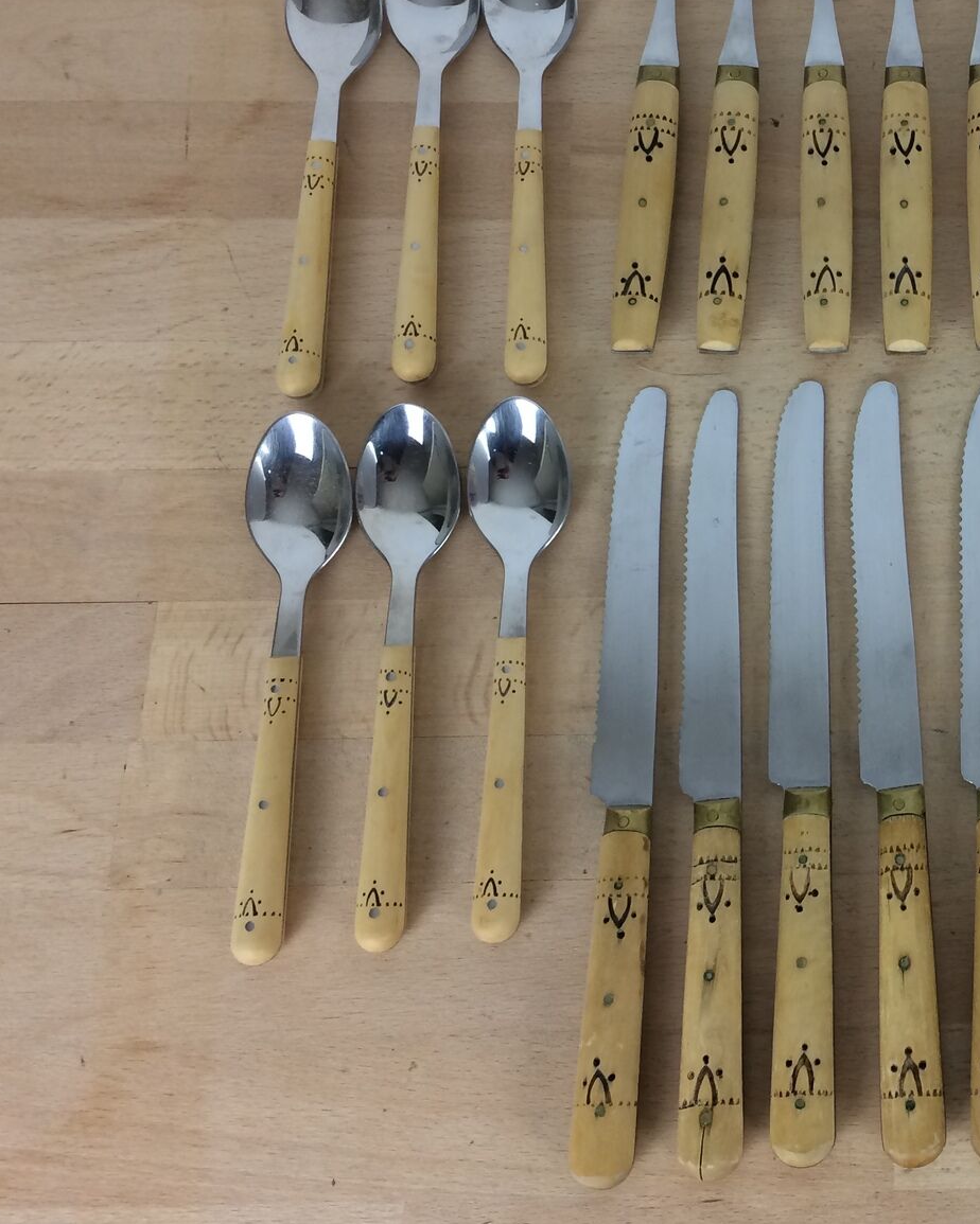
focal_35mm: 49
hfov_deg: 28.5
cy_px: 513
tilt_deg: -70.4
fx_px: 1777
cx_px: 1027
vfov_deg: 37.9
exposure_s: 1/33
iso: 32
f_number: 2.2
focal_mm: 4.15
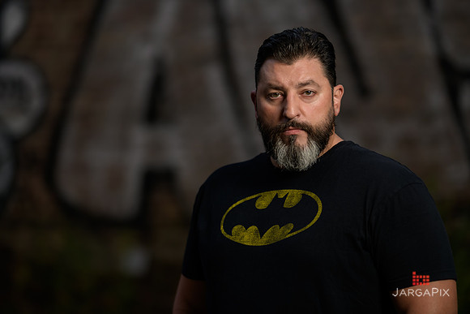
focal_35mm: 135
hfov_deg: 15.2
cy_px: 157
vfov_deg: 10.2
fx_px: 1763
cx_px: 235
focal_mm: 135
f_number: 2
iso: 200
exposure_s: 1/250
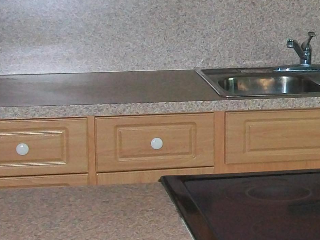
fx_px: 943
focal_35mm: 102
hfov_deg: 17.8
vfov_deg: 14.5
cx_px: 435
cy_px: 87
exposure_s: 1/60
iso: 160
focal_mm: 5.7
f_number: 2.8
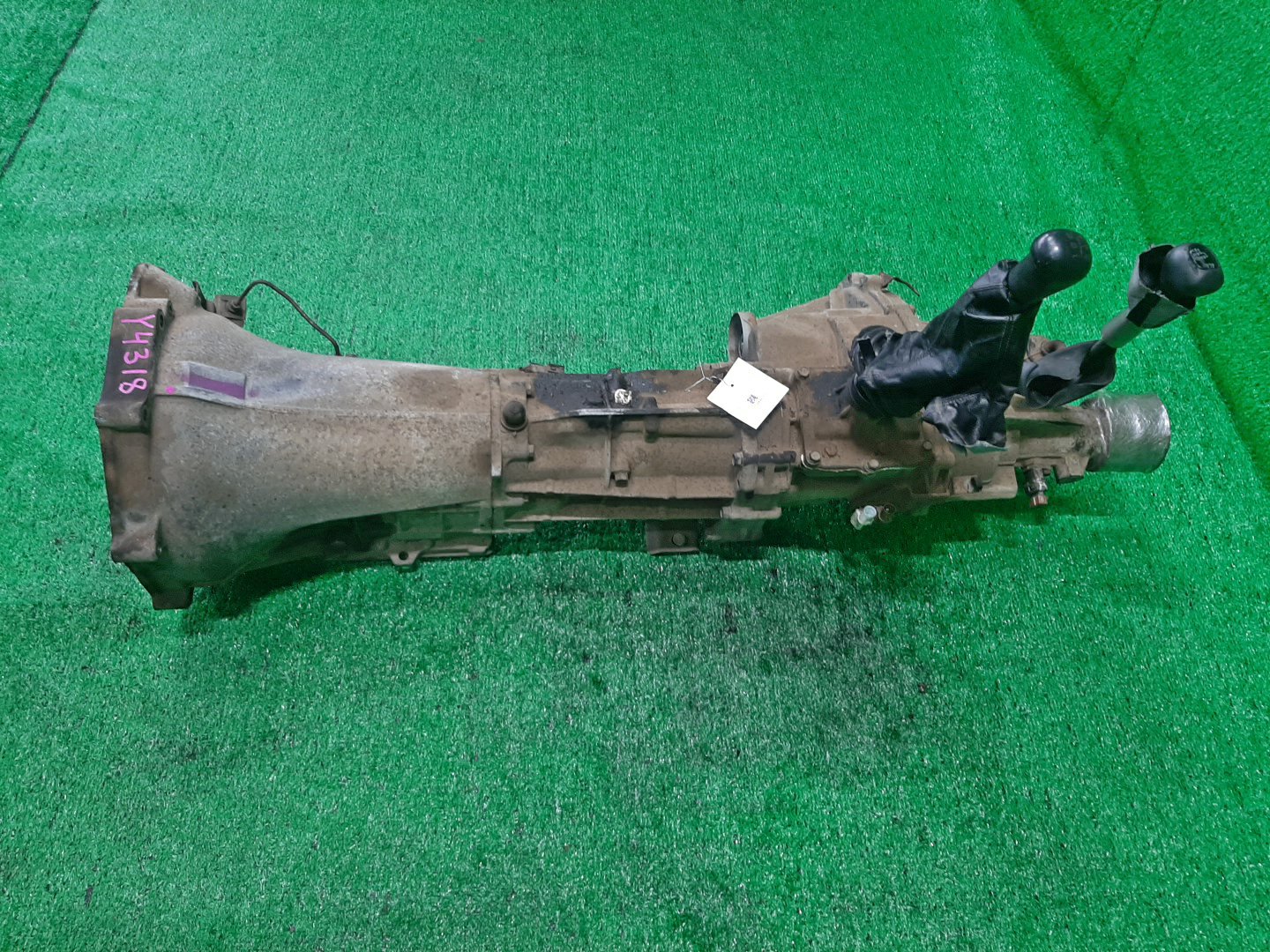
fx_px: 954
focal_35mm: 26
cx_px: 635
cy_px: 476
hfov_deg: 67.3
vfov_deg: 53.1
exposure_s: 1/50
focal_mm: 3.93
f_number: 1.7
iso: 89
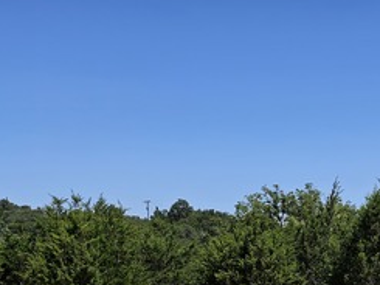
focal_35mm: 60
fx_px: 659
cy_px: 358
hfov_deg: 28.7
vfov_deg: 22.2
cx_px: 433
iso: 12
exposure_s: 1/1542
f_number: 1.7
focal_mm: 6.3
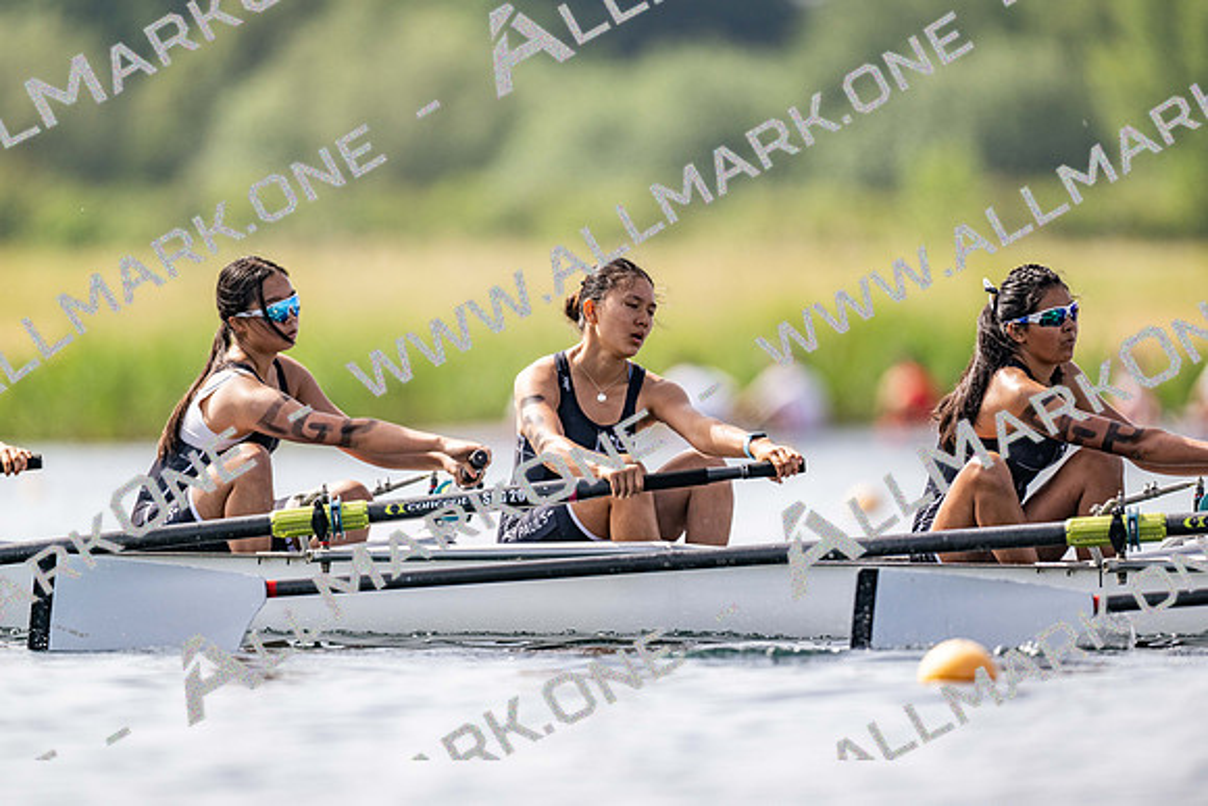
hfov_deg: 3.4
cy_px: 403
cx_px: 604
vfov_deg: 2.3
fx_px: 20137
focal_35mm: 600
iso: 220
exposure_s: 1/2500
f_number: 4
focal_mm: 600
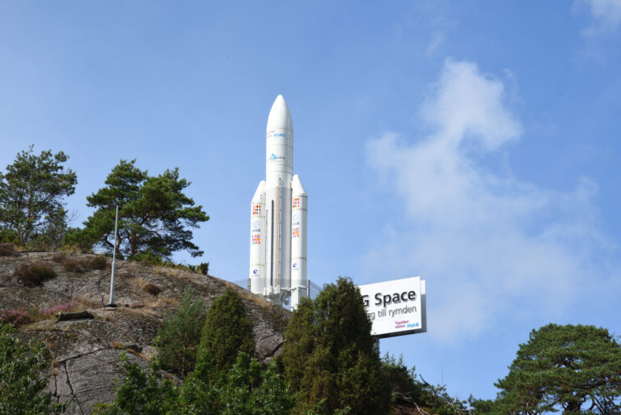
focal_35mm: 120
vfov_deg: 11.4
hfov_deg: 17.1
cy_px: 208
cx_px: 310
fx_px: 2071
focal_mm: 120
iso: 160
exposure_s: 1/100
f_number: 16
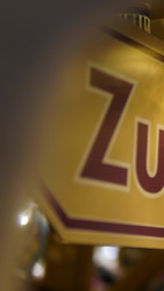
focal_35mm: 85
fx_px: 656
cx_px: 225
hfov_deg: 13.6
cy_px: 151
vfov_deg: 25.0
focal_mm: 30
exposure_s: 1/250
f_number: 1.4
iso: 100
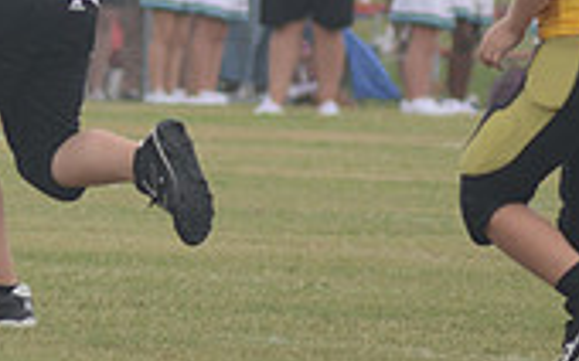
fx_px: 18876
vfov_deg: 1.1
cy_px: -37
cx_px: -262
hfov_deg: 1.8
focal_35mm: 1197
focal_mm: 230
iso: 400
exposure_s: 1/640
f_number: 5.6
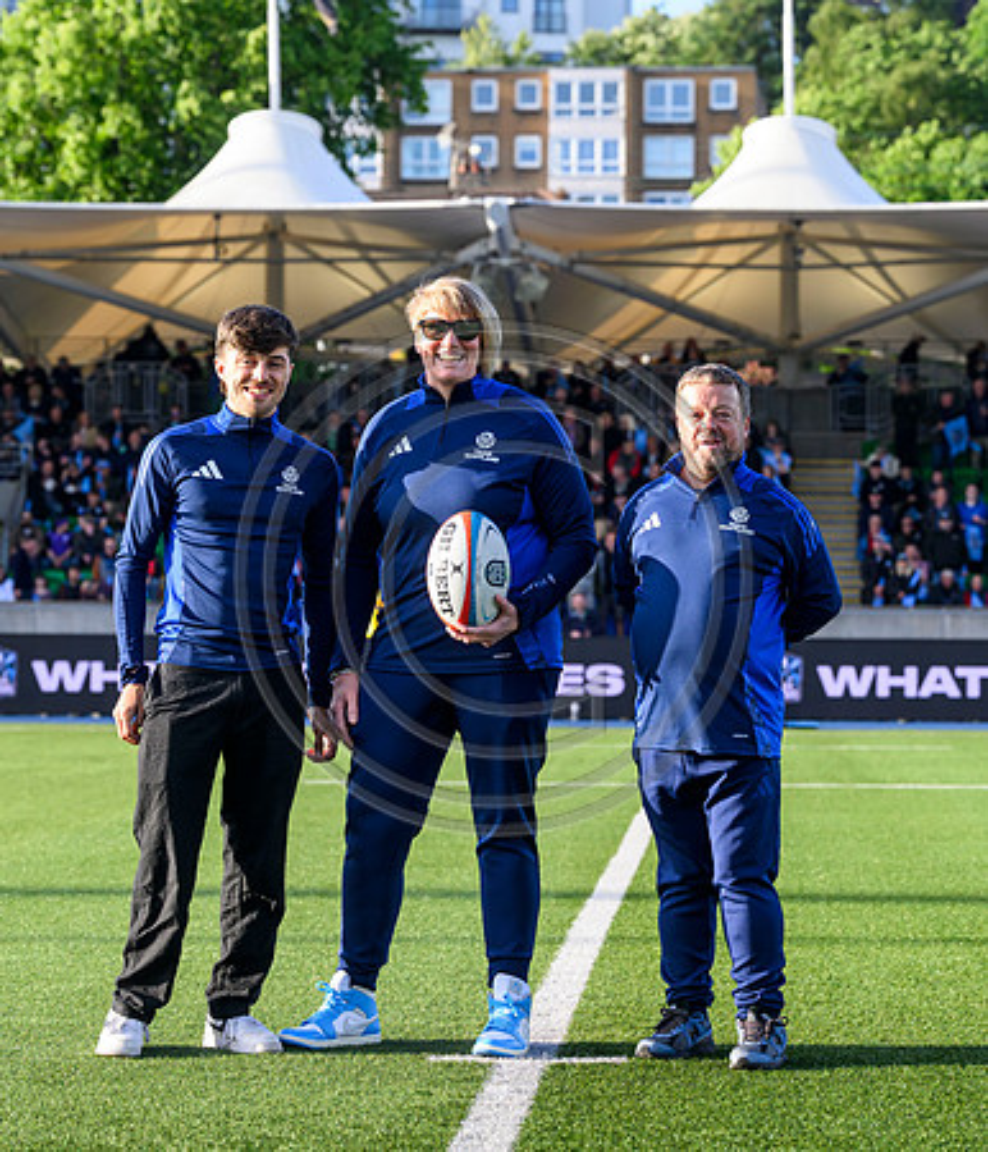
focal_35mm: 118
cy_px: 576
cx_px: 551
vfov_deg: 15.9
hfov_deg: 13.7
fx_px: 4126
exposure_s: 1/1000
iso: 500
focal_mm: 86
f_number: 4.5
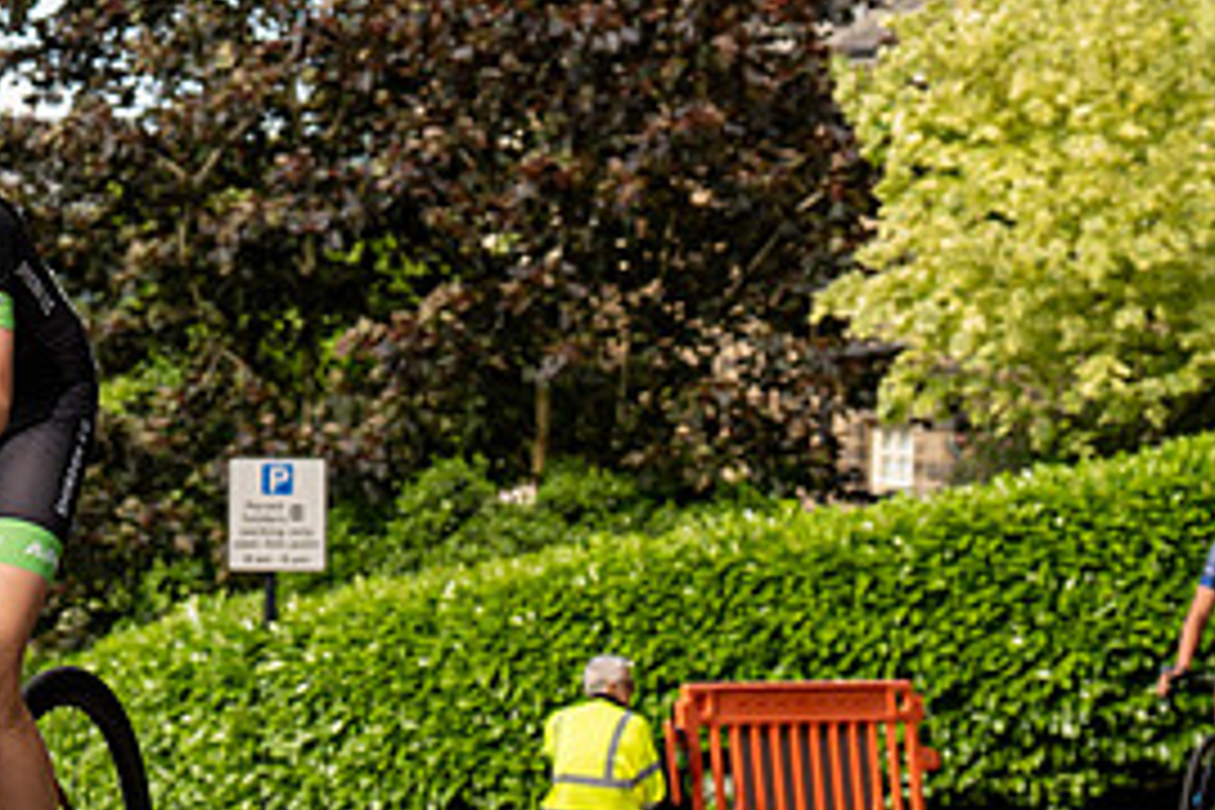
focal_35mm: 191
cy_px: 590
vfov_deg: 7.2
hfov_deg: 10.6
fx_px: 6446
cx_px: -86
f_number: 6.3
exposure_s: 1/640
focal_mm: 70
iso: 400
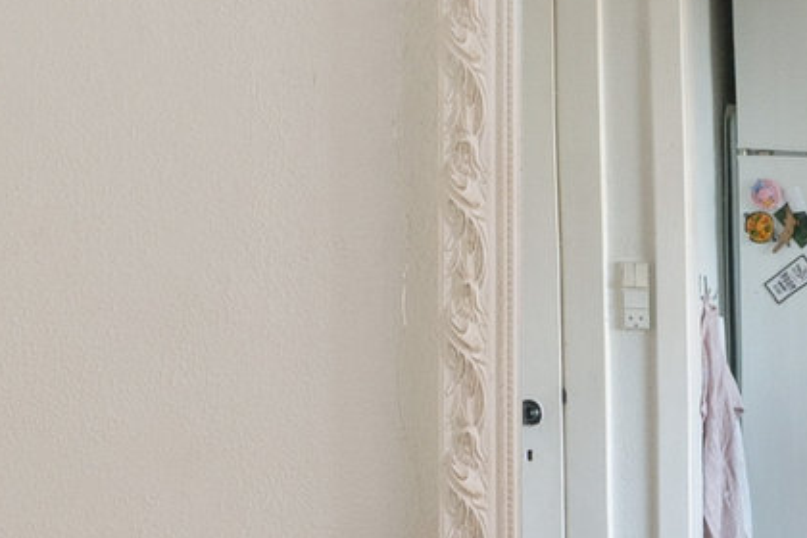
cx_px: 1120
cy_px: 494
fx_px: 3285
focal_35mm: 147
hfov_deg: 13.4
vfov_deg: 9.3
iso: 640
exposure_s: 1/10
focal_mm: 20.5
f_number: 9
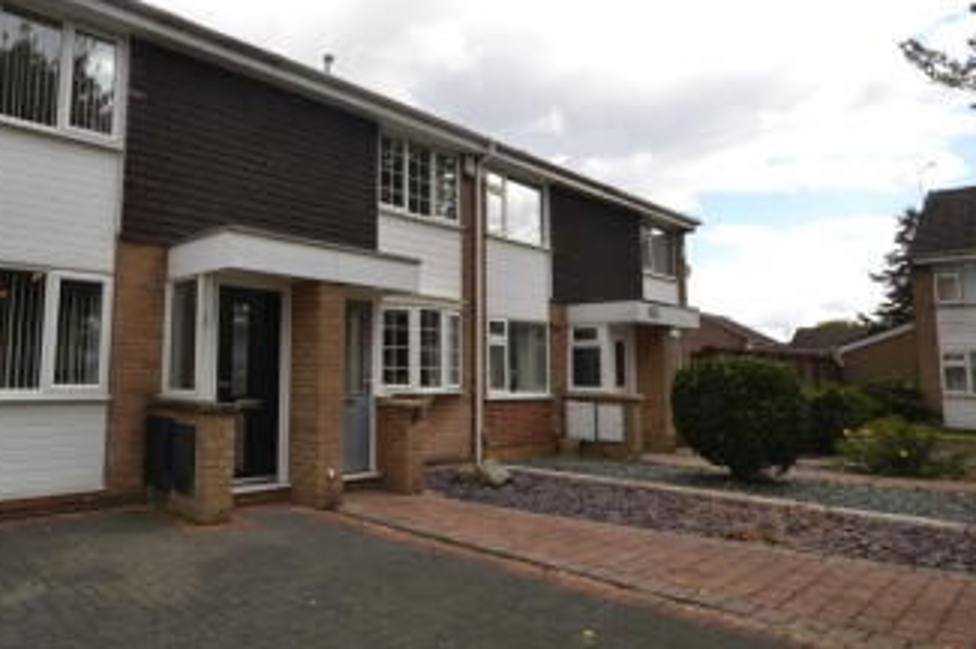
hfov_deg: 76.4
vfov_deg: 57.0
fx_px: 596
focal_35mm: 22
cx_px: 333
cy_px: 293
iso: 100
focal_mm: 10
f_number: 8
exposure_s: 1/200
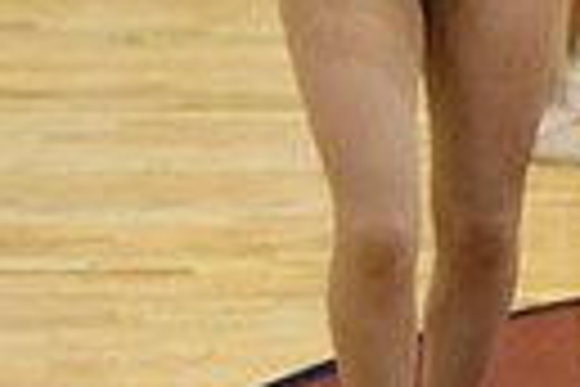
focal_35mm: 844
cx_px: 1299
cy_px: 2
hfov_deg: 2.4
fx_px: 13597
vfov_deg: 1.6
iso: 3200
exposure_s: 1/400
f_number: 2.8
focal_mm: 125
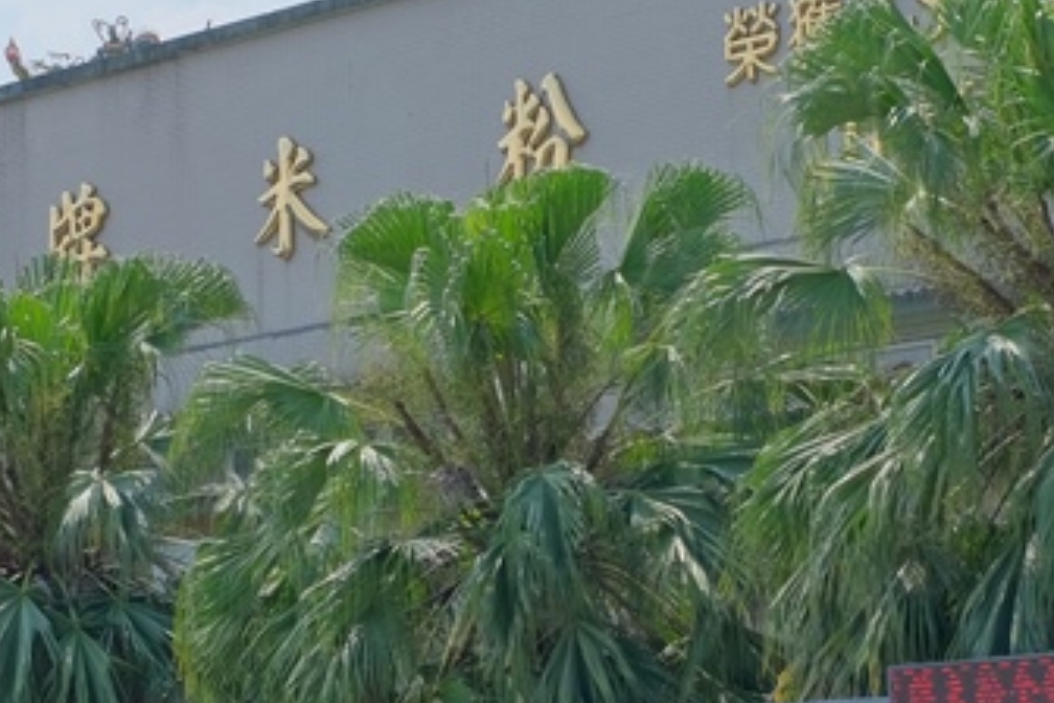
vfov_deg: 9.2
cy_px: 554
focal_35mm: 149
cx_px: 769
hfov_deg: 13.7
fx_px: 4362
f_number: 8
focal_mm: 33.2
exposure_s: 1/280
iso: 320
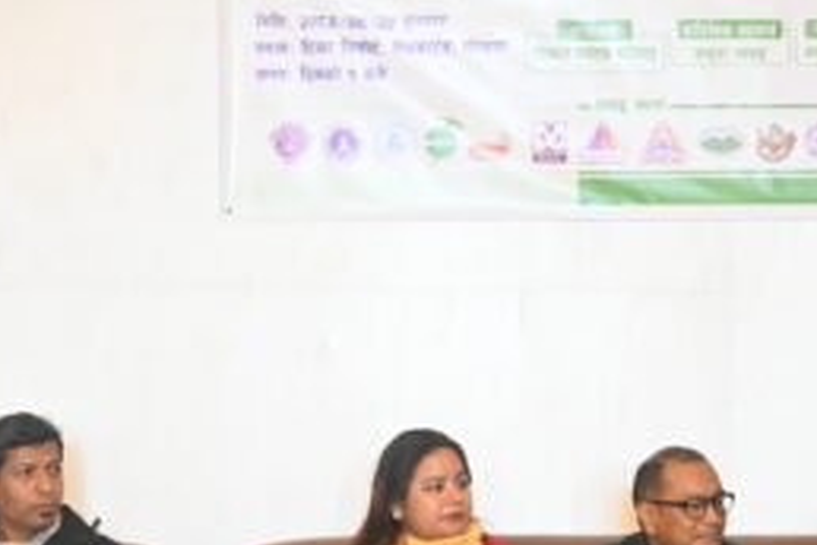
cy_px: 471
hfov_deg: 16.4
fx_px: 2836
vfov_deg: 10.9
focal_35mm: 125
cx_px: 500
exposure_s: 1/60
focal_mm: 43
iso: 7200
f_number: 6
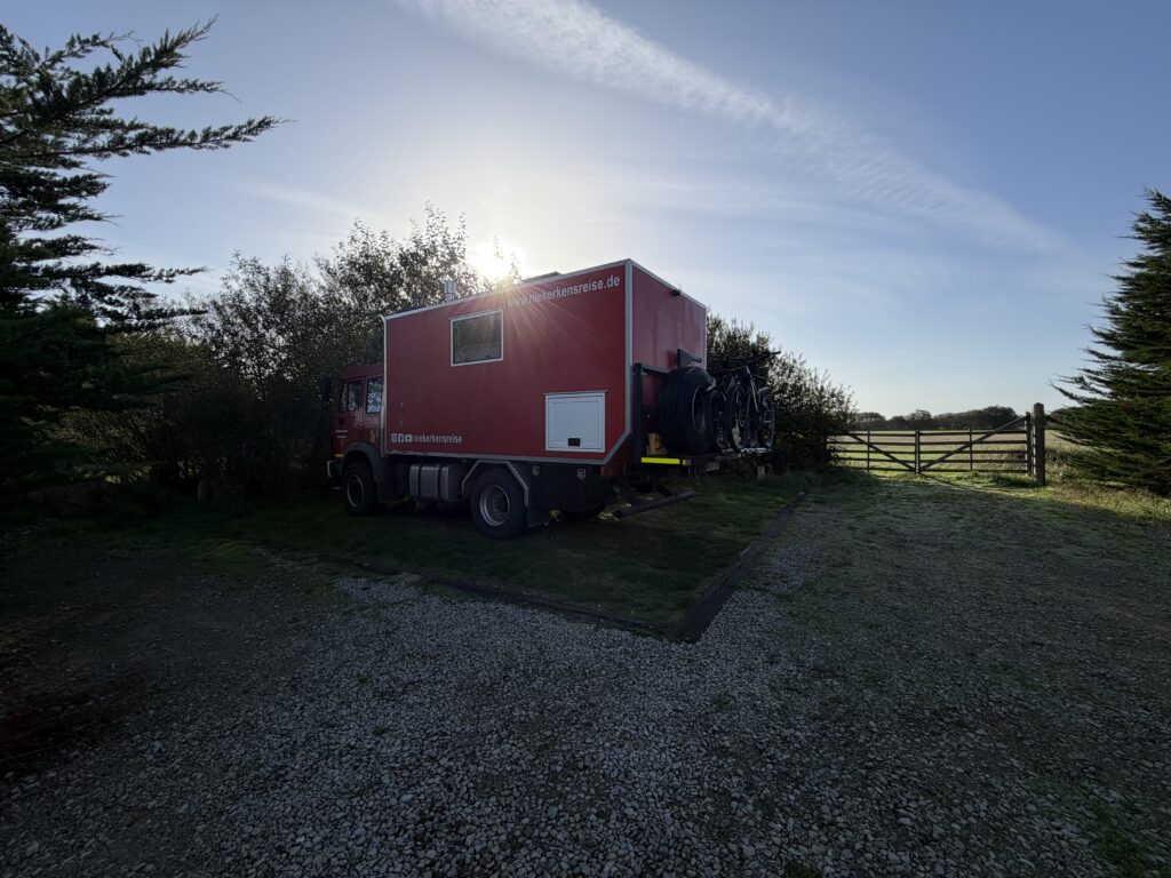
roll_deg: +1.7
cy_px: 439
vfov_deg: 85.7
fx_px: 474
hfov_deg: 102.1
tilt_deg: +0.3
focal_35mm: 14
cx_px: 586
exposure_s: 1/888
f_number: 2.2
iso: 20
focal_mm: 2.22
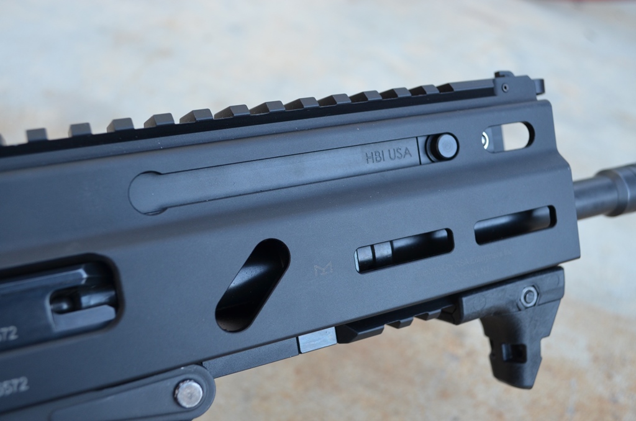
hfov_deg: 53.2
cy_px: 210
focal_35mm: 36
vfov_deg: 36.7
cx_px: 318
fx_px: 635
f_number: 5.6
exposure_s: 1/60
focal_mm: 24
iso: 500
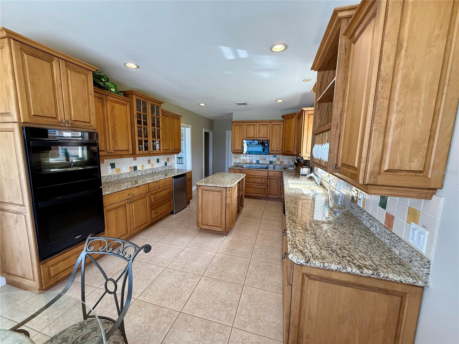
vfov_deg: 85.7
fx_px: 186
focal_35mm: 14
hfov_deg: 102.1
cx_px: 230
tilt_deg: -7.9
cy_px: 172
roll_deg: -1.1
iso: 100
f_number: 2.2
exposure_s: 1/120
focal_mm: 2.22
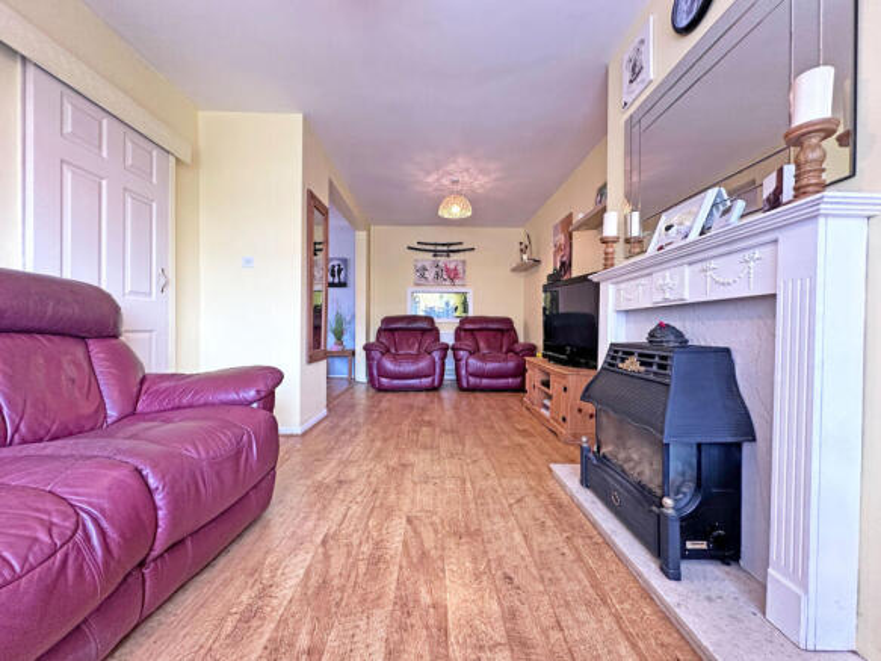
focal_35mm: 14
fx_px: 356
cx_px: 440
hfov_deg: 102.1
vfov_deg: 85.7
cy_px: 330
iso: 250
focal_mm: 2.22
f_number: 2.2
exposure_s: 1/99
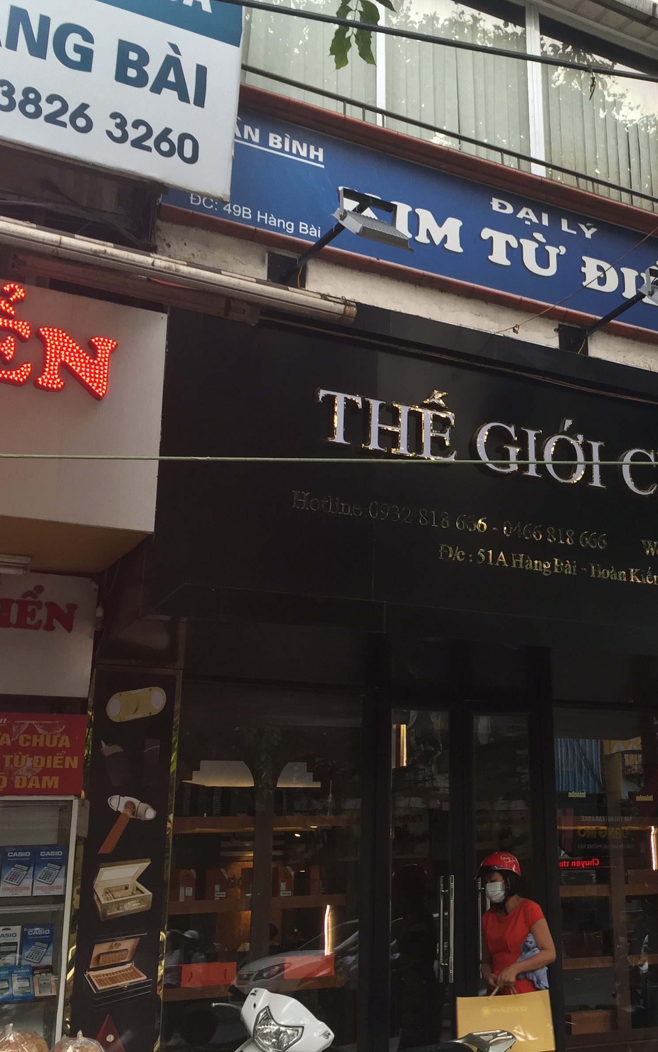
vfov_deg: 47.2
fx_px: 1205
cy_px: 520
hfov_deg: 29.4
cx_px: 579
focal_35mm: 42
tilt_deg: +17.5
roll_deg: +1.7
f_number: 2.2
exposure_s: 1/100
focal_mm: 4.15
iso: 32
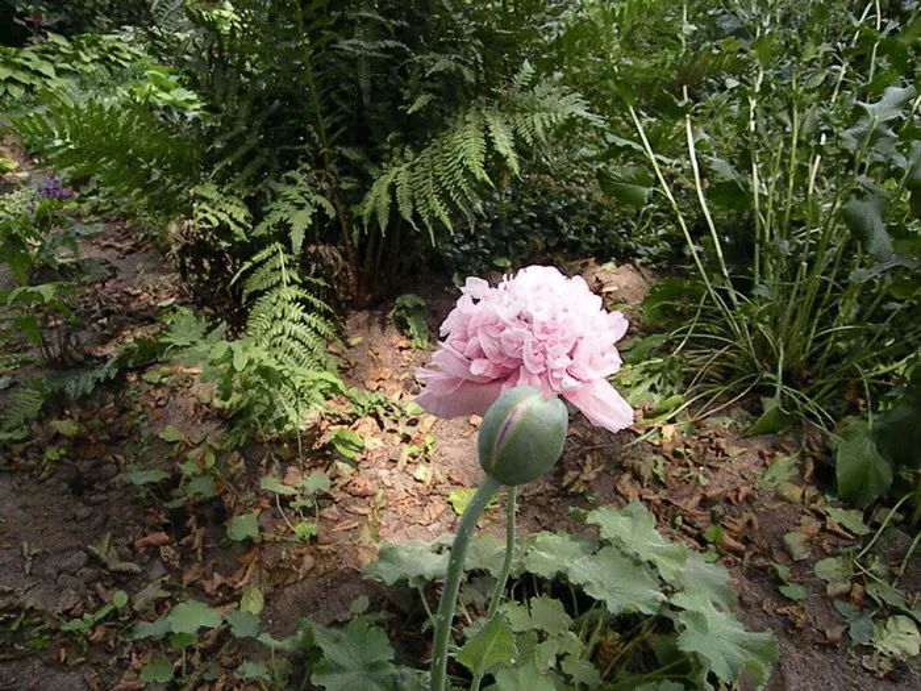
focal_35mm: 27
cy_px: 346
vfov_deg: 51.4
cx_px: 460
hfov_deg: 65.3
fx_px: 718
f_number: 3.5
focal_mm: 4.7
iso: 640
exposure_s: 1/1225
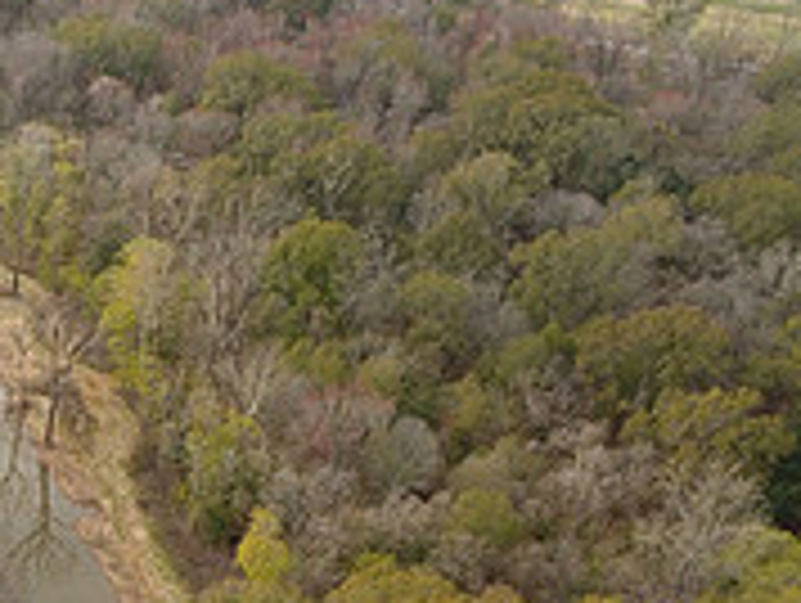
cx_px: -135
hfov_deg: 26.7
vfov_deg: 21.9
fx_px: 1506
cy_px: 587
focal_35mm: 65
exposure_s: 1/275
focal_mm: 3.61
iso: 100
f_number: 2.8
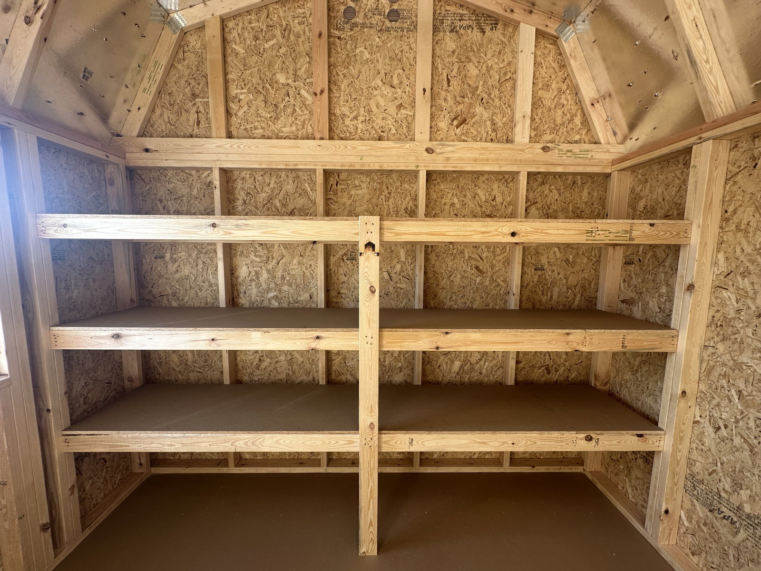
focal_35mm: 14
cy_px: 286
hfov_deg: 102.1
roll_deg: -0.4
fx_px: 308
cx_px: 380
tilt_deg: -5.5
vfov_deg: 85.7
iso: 64
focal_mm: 2.22
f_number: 2.2
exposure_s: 1/99
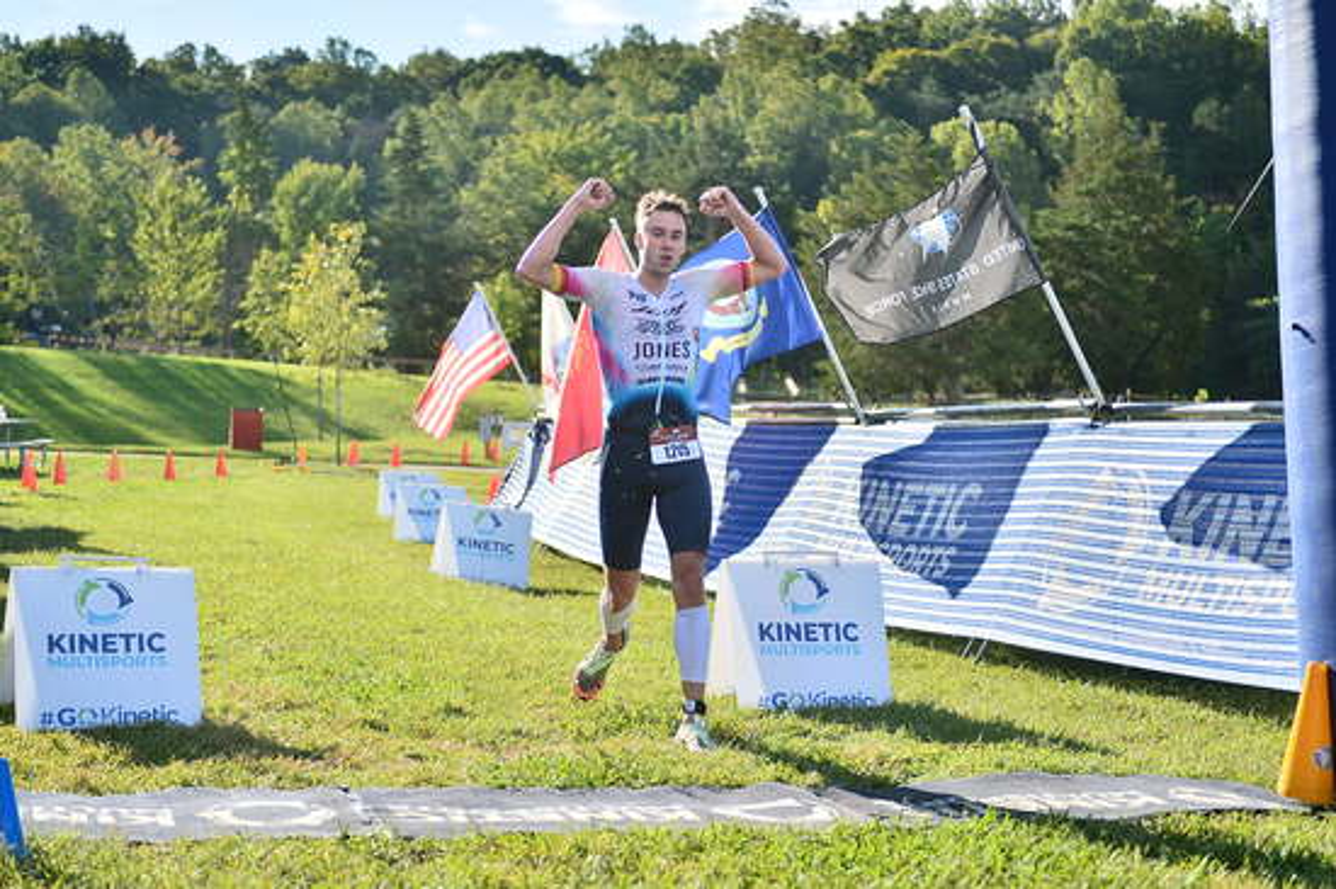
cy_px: 444
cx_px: 668
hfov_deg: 28.9
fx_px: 2596
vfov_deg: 19.4
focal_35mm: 70
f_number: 4.5
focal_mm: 70
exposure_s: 1/1250
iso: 100
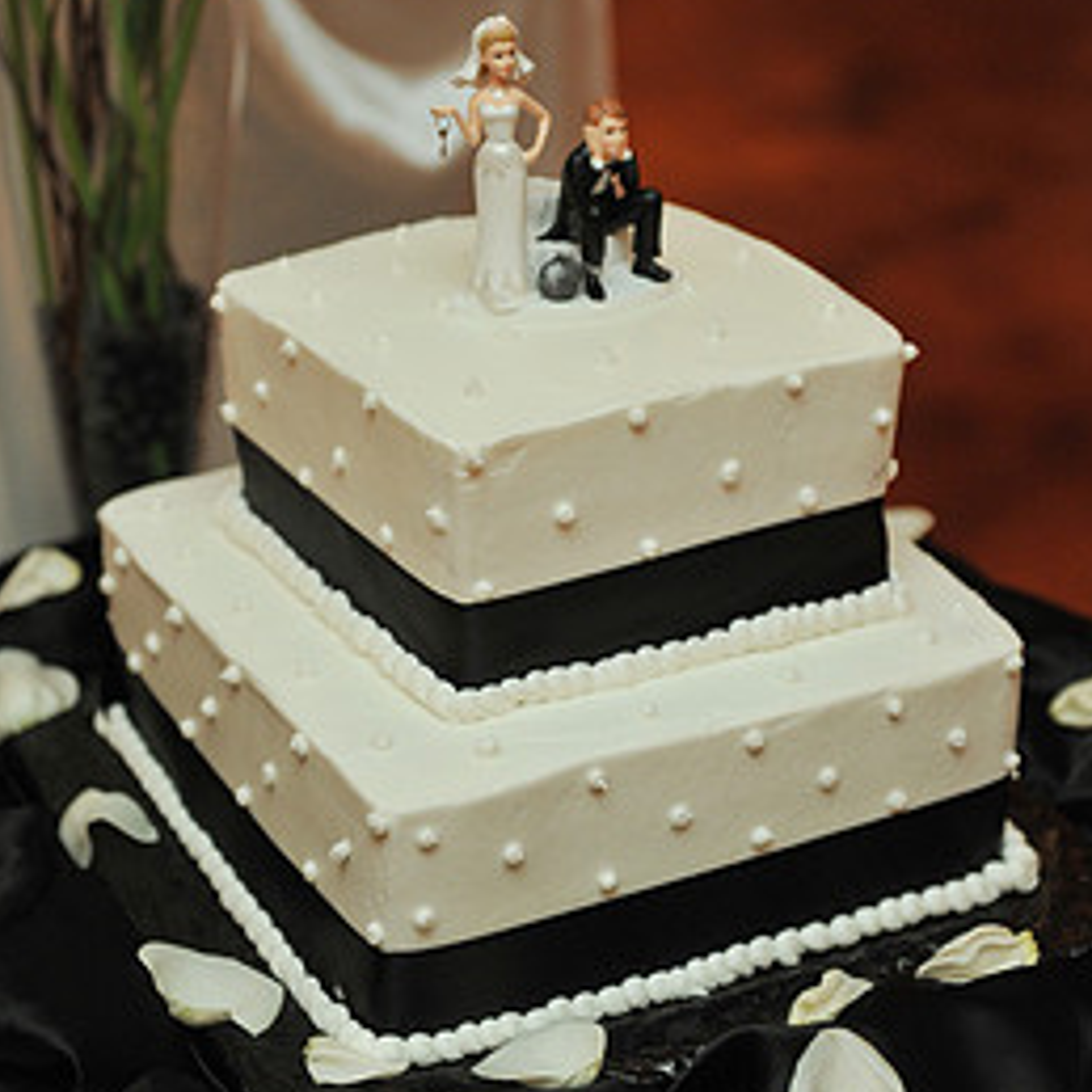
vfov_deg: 21.4
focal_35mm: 81
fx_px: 2891
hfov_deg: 21.4
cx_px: 483
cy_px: 447
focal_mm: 55
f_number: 2.8
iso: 1600
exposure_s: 1/100
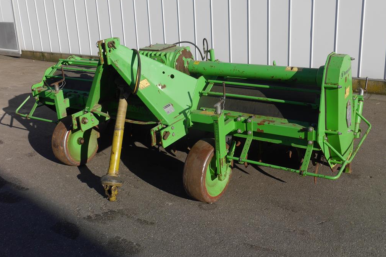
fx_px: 429
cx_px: 193
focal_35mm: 40
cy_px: 112
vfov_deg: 33.4
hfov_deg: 48.5
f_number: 9
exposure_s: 1/400
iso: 160
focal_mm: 19
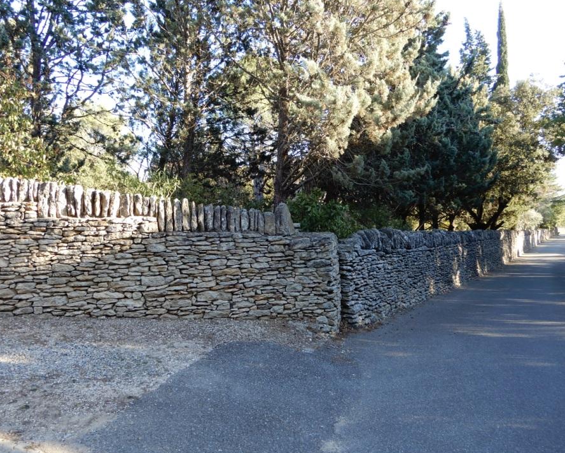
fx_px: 452
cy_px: 216
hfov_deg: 63.9
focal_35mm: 27
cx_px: 249
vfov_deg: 53.2
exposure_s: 1/80
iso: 80
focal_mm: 4.3
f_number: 3.4
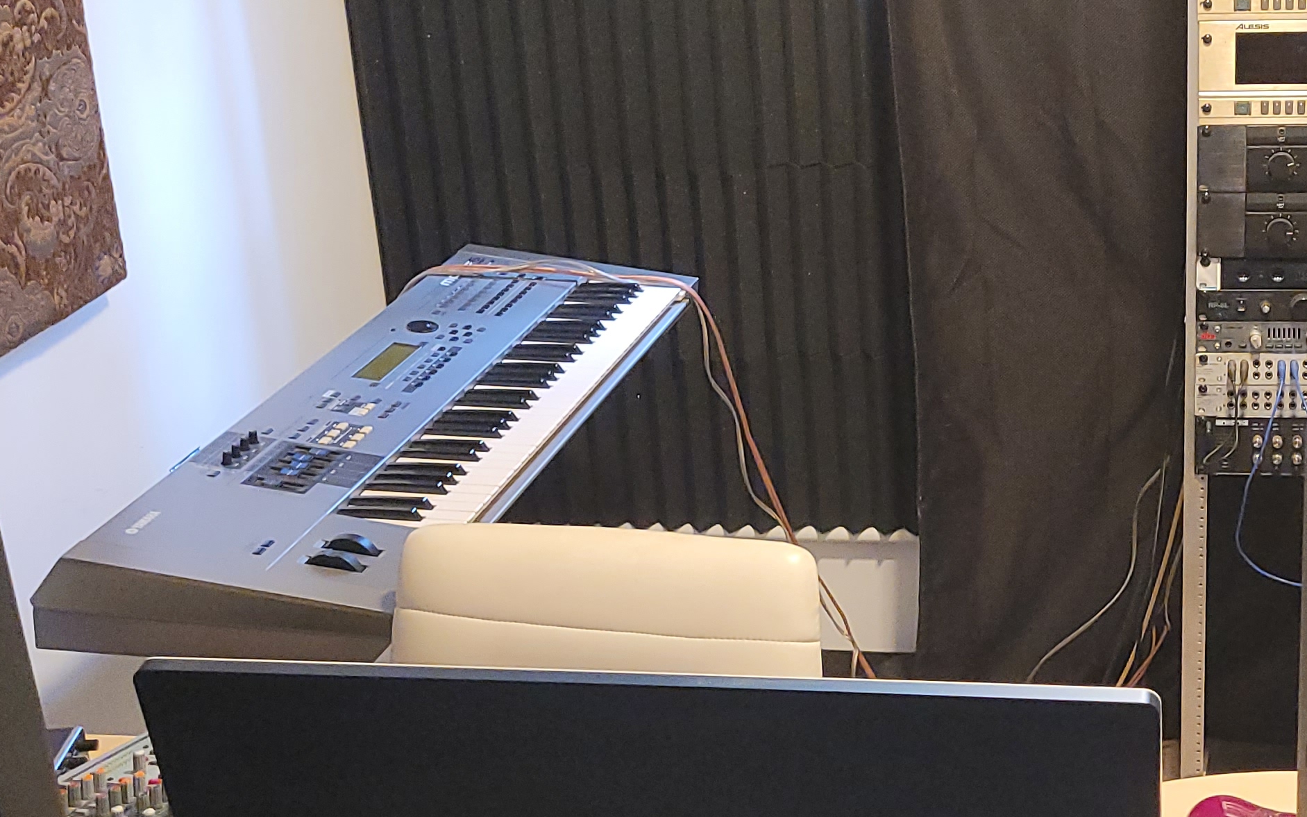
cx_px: 983
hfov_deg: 33.8
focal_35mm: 59
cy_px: 436
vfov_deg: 22.0
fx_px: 2102
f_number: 1.8
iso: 400
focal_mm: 5.4
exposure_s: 1/40
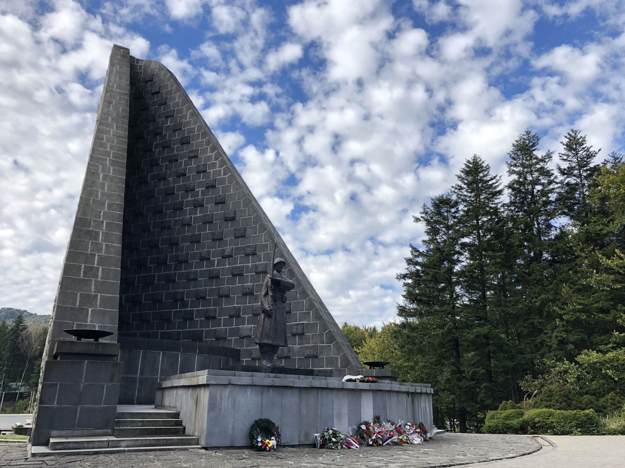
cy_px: 234
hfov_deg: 63.4
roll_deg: -0.2
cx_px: 312
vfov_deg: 49.7
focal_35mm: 28
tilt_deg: +17.5
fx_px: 506
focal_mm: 4
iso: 20
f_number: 1.8
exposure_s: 1/750
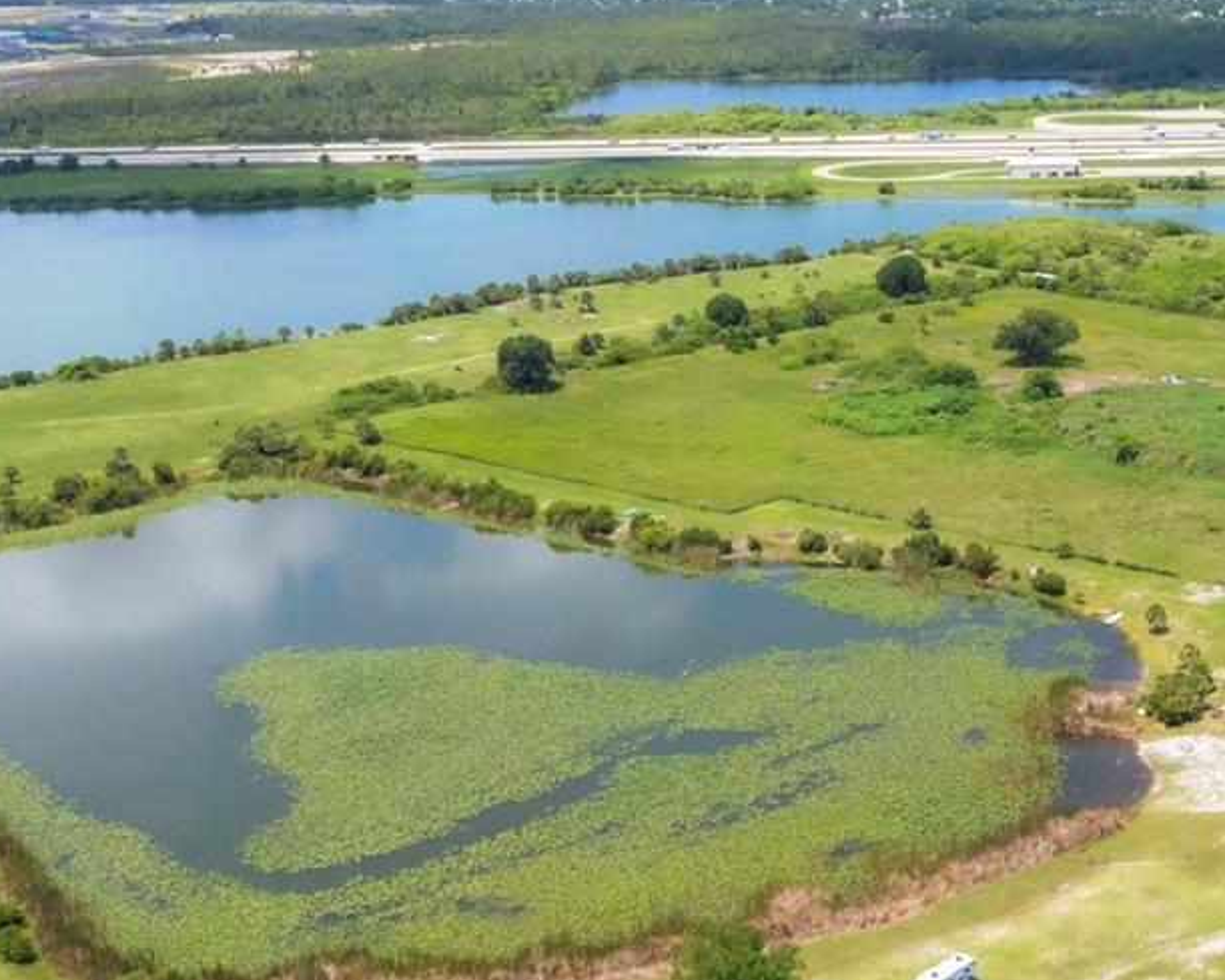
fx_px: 1958
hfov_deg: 33.0
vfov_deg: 27.8
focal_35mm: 54
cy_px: 284
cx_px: 1101
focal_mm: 8.38
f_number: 2.8
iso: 110
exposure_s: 1/3000
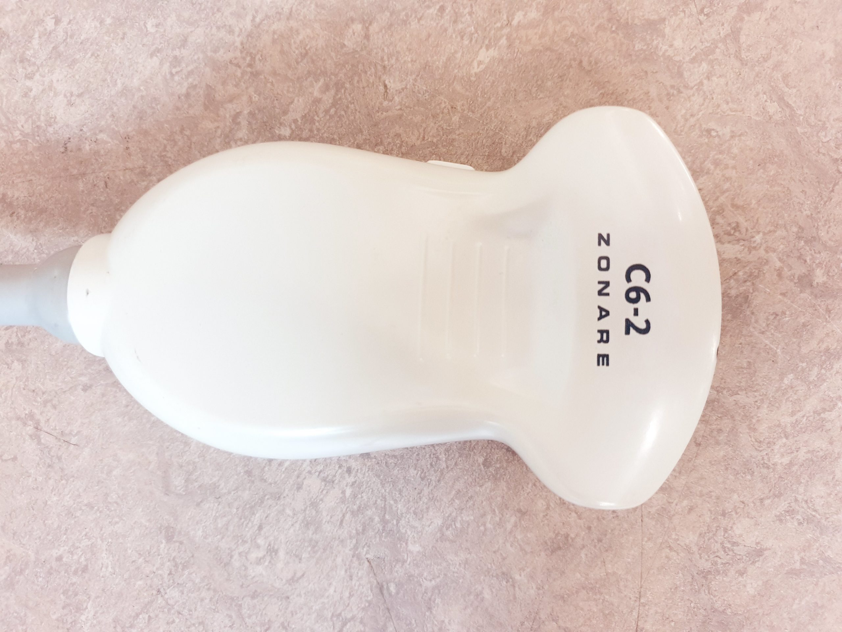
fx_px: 632
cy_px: 316
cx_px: 421
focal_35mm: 26
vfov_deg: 53.1
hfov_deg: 67.3
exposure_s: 1/33
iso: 320
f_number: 1.5
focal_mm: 4.3
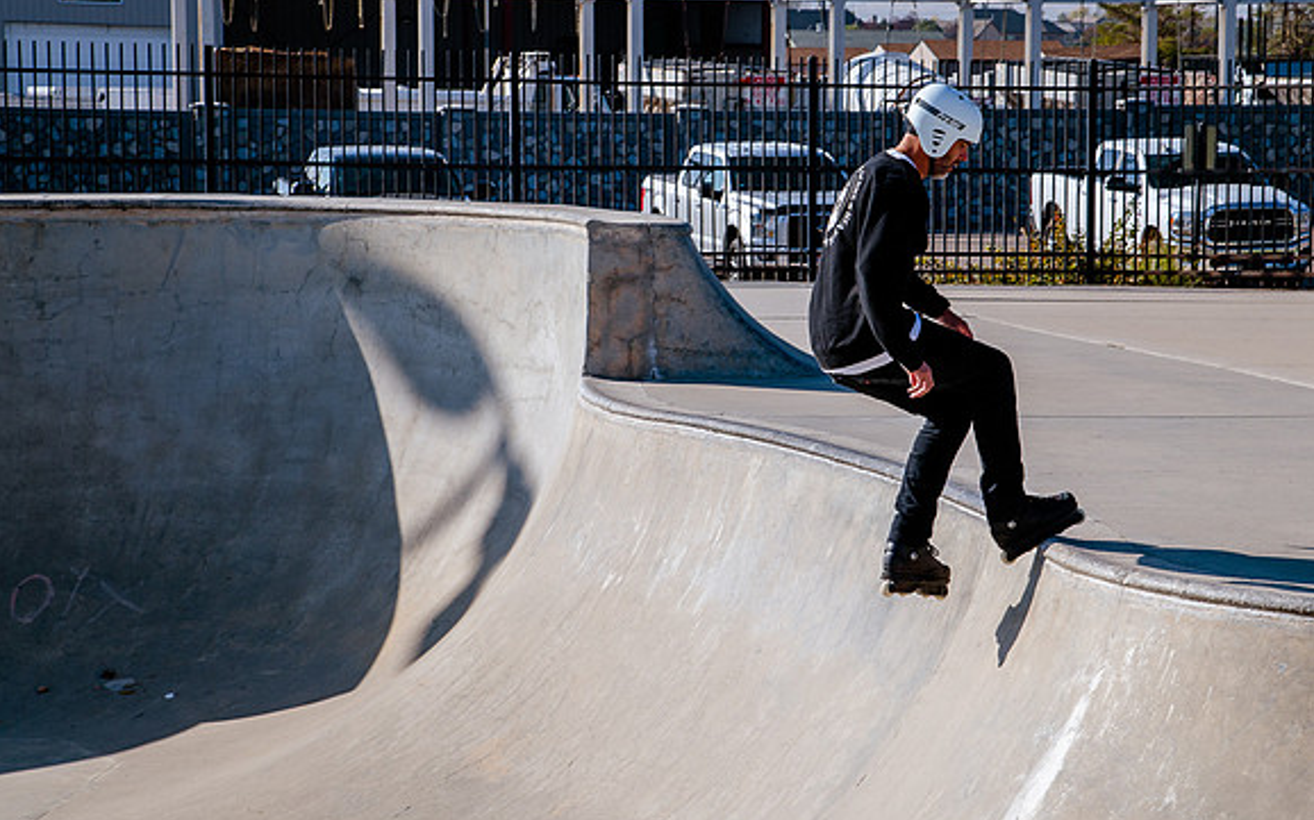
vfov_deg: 12.0
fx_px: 3903
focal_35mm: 109
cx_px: 770
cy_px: 351
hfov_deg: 19.1
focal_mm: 82
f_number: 11
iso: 200
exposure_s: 1/500
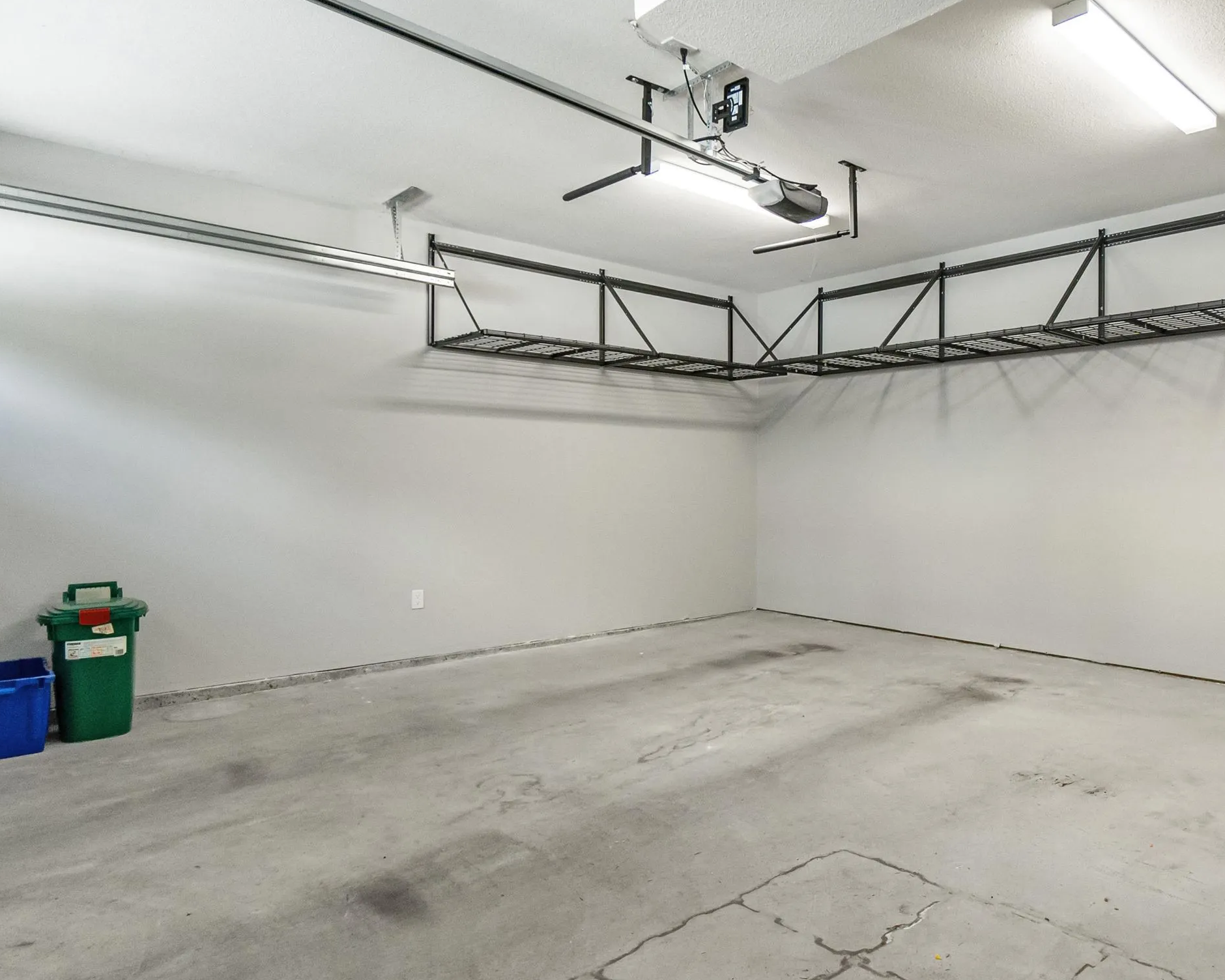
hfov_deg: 69.6
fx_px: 834
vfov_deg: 60.9
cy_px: 493
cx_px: 858
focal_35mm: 23
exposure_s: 1/80
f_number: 4
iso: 1000
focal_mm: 10
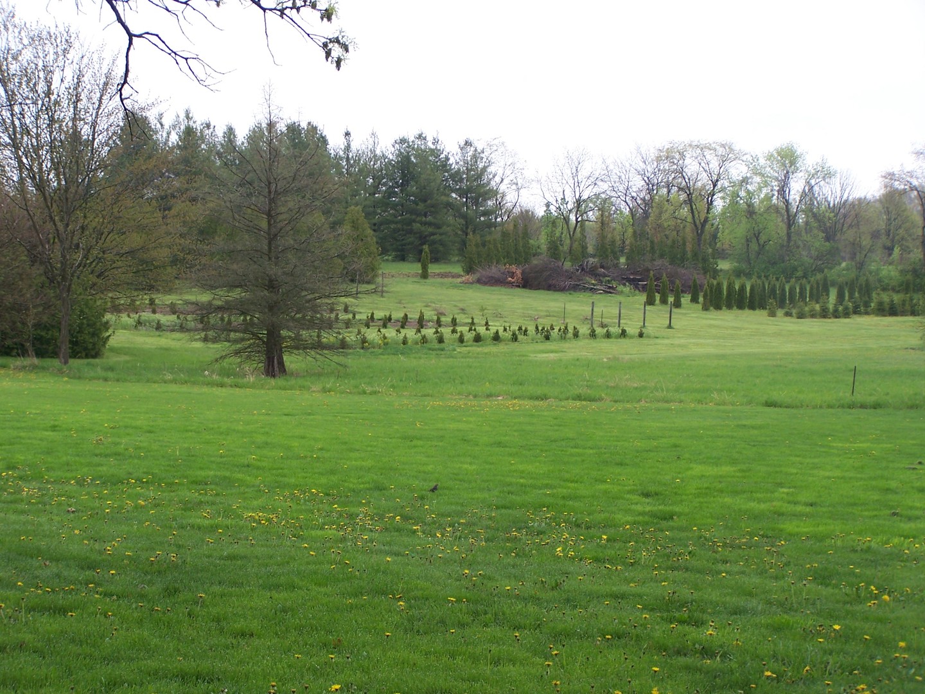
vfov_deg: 15.7
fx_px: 2512
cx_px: 462
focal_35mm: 94
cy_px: 347
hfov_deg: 20.9
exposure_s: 1/160
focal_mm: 15.6
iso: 80
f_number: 3.2
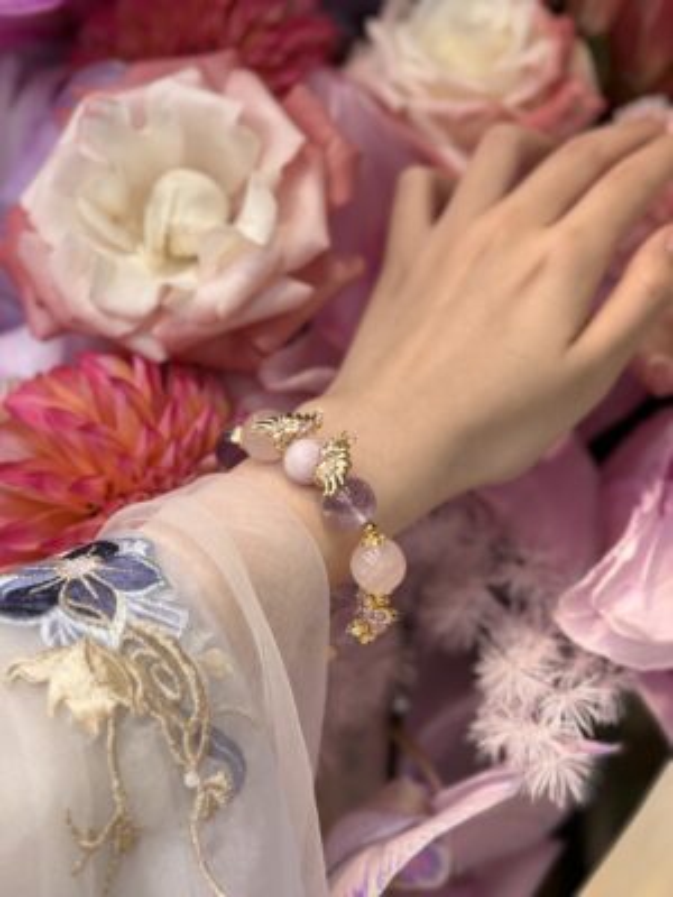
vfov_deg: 36.8
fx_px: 1348
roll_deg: -2.2
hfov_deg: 28.0
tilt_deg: -22.4
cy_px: 448
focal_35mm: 52
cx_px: 336
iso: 32
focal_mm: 5.96
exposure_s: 1/359
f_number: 1.6
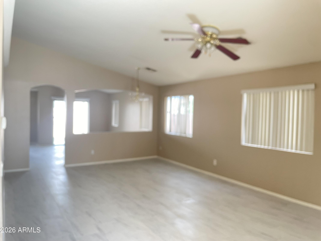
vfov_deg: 53.1
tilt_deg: -1.5
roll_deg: -0.6
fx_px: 241
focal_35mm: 26
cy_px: 120
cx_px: 160
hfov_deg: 67.3
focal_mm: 4.2
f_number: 1.6
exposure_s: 1/60
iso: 100
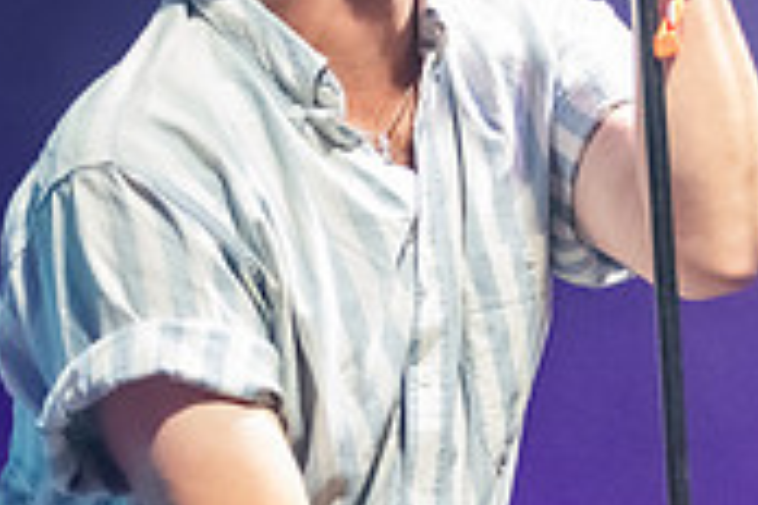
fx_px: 7495
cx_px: 832
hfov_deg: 5.8
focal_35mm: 356
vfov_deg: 3.9
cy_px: 297
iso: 5000
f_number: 2.8
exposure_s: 1/400
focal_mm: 75
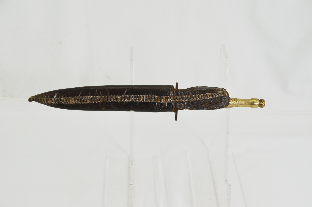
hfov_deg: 33.5
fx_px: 519
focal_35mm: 60
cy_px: 104
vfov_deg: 22.5
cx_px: 156
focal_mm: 40
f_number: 5.6
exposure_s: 1/125
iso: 200
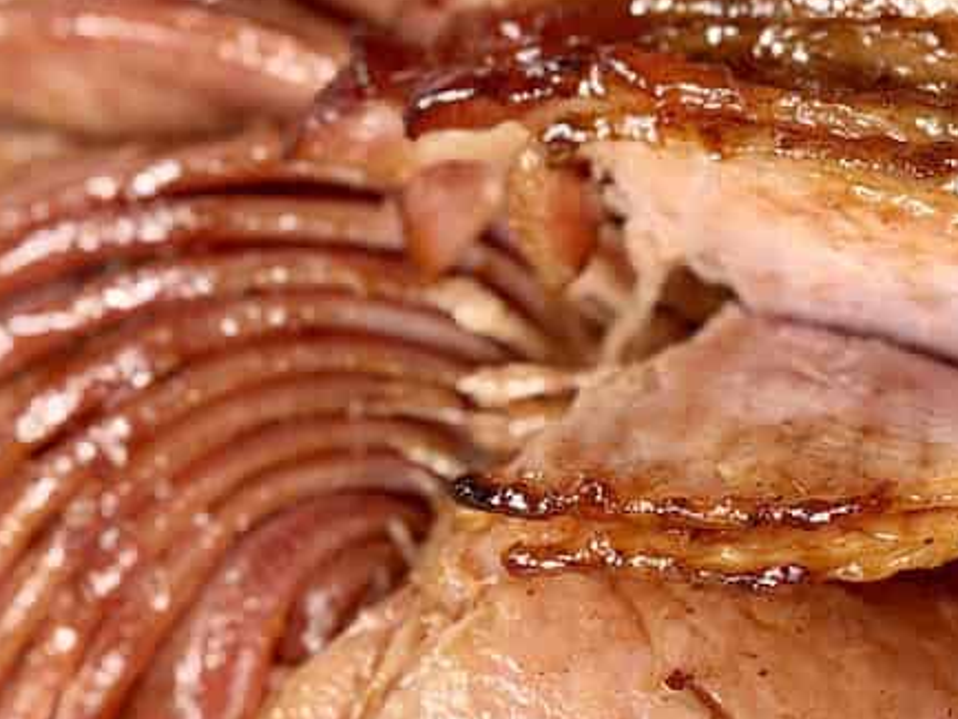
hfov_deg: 14.8
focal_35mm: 133
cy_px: 518
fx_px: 3682
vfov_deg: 11.1
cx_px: 633
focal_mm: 6.8
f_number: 1.8
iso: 80
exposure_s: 1/60
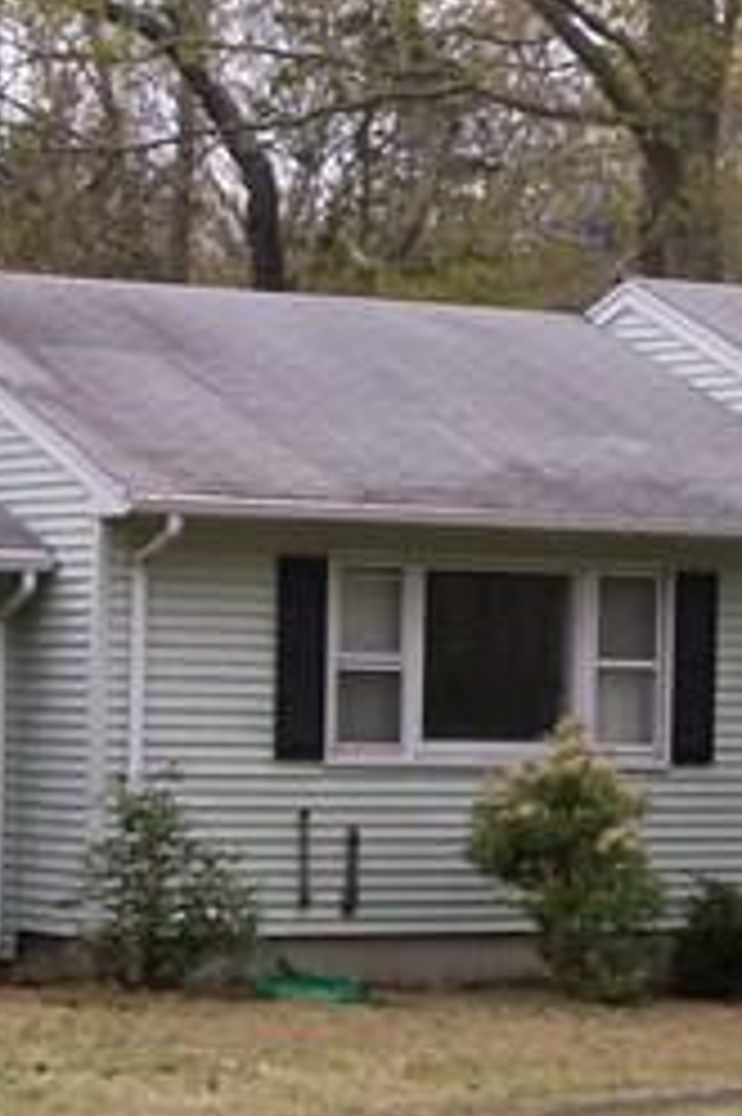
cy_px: 760
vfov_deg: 14.4
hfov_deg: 9.6
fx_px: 4396
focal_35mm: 142
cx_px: 616
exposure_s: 1/200
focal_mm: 8.49
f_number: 5
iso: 64
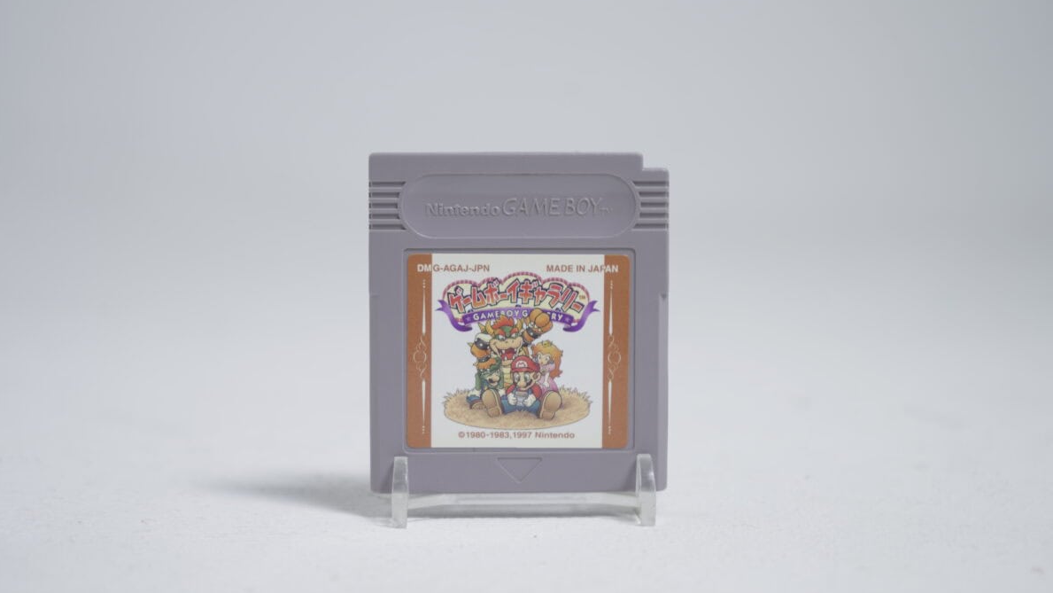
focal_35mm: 74
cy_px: 298
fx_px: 2066
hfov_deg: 28.6
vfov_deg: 16.3
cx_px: 529
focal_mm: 70
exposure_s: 1/6
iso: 100
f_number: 5.6
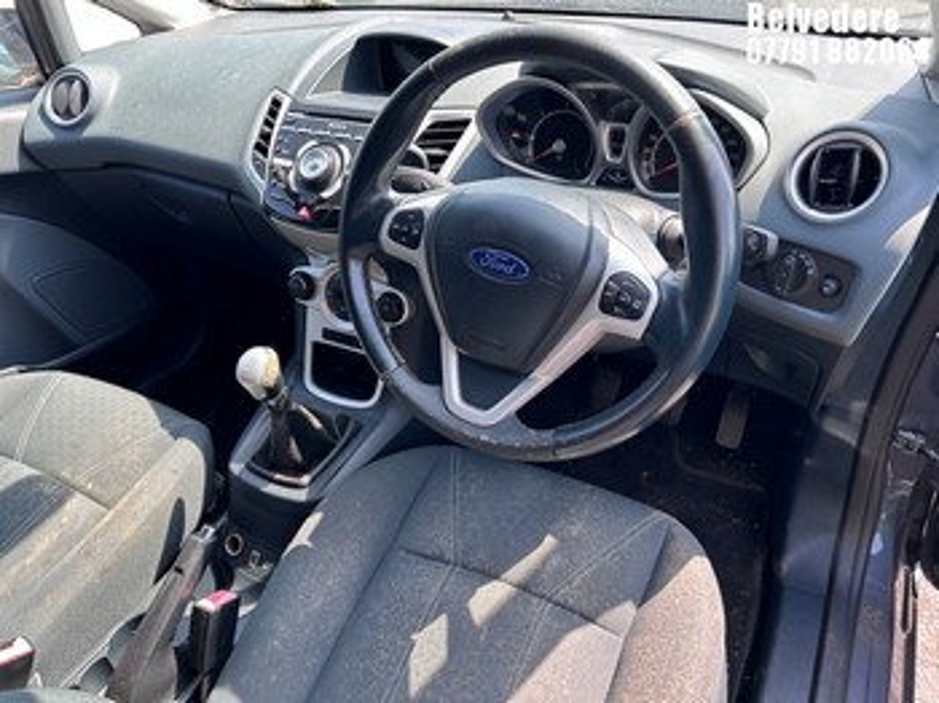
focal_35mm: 26
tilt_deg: -35.7
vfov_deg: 53.0
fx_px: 705
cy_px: 352
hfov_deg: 67.3
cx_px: 470
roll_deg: +3.8
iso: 40
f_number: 1.5
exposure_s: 1/241
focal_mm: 5.7
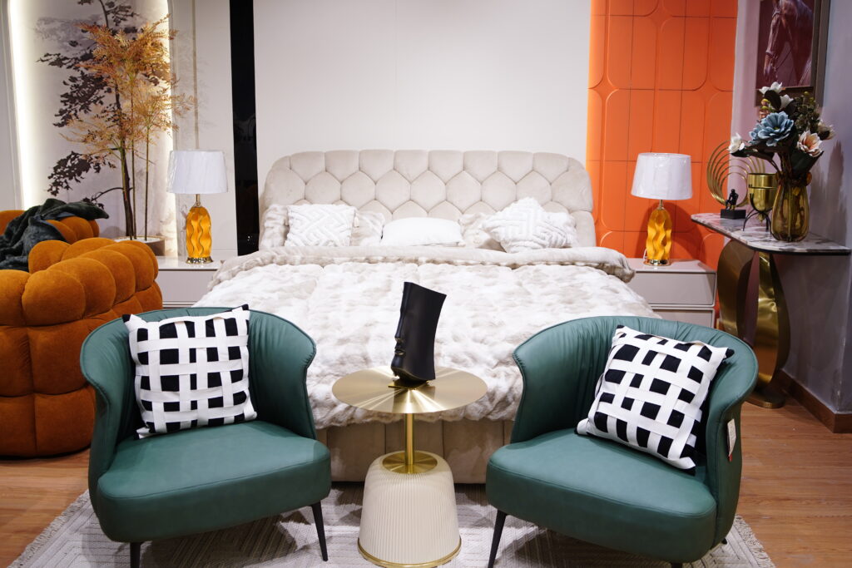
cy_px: 284
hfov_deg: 54.4
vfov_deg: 37.9
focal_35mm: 35
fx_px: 828
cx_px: 426
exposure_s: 1/50
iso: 320
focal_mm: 35
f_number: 3.5
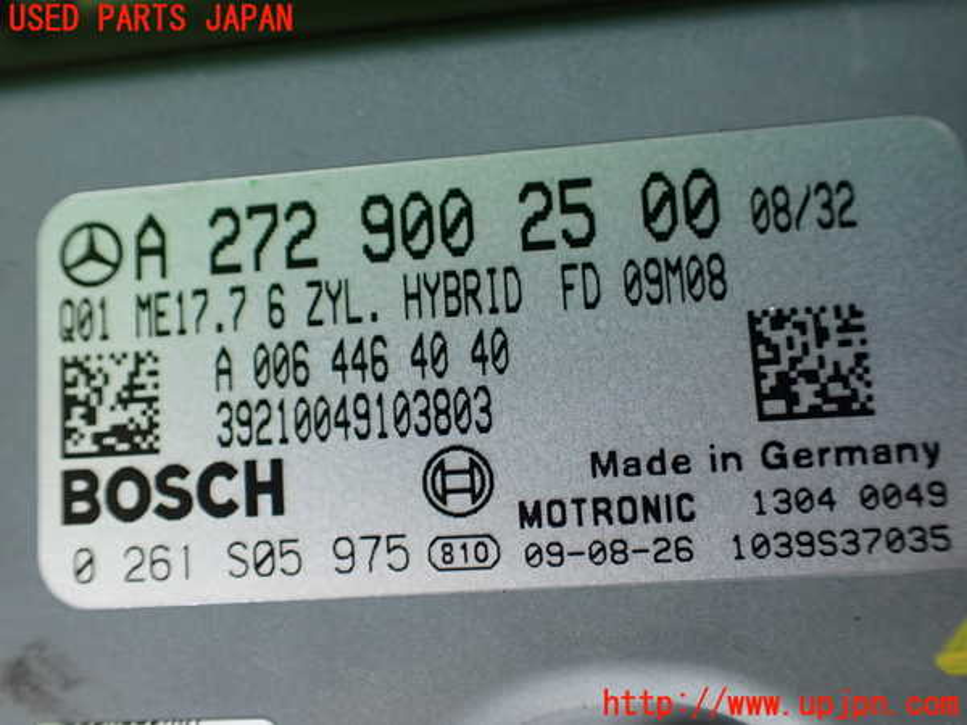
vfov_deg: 46.8
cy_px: 362
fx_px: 838
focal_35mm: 30
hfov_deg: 60.0
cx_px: 484
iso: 320
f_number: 2.3
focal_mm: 5.4
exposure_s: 1/125
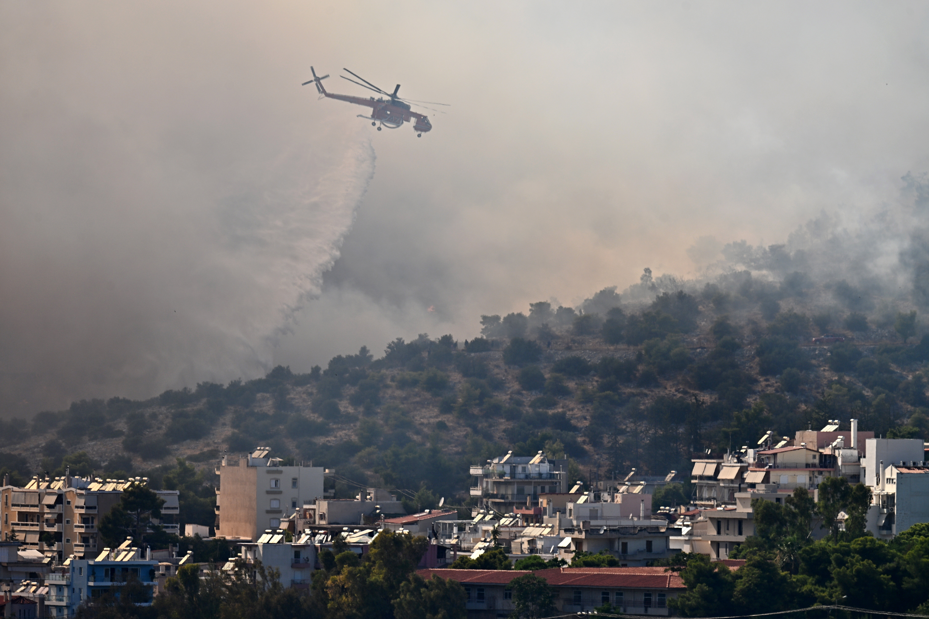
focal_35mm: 520
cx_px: 464
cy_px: 310
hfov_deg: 4.0
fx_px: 13418
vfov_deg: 2.6
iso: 110
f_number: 7.1
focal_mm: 520
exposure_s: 1/800
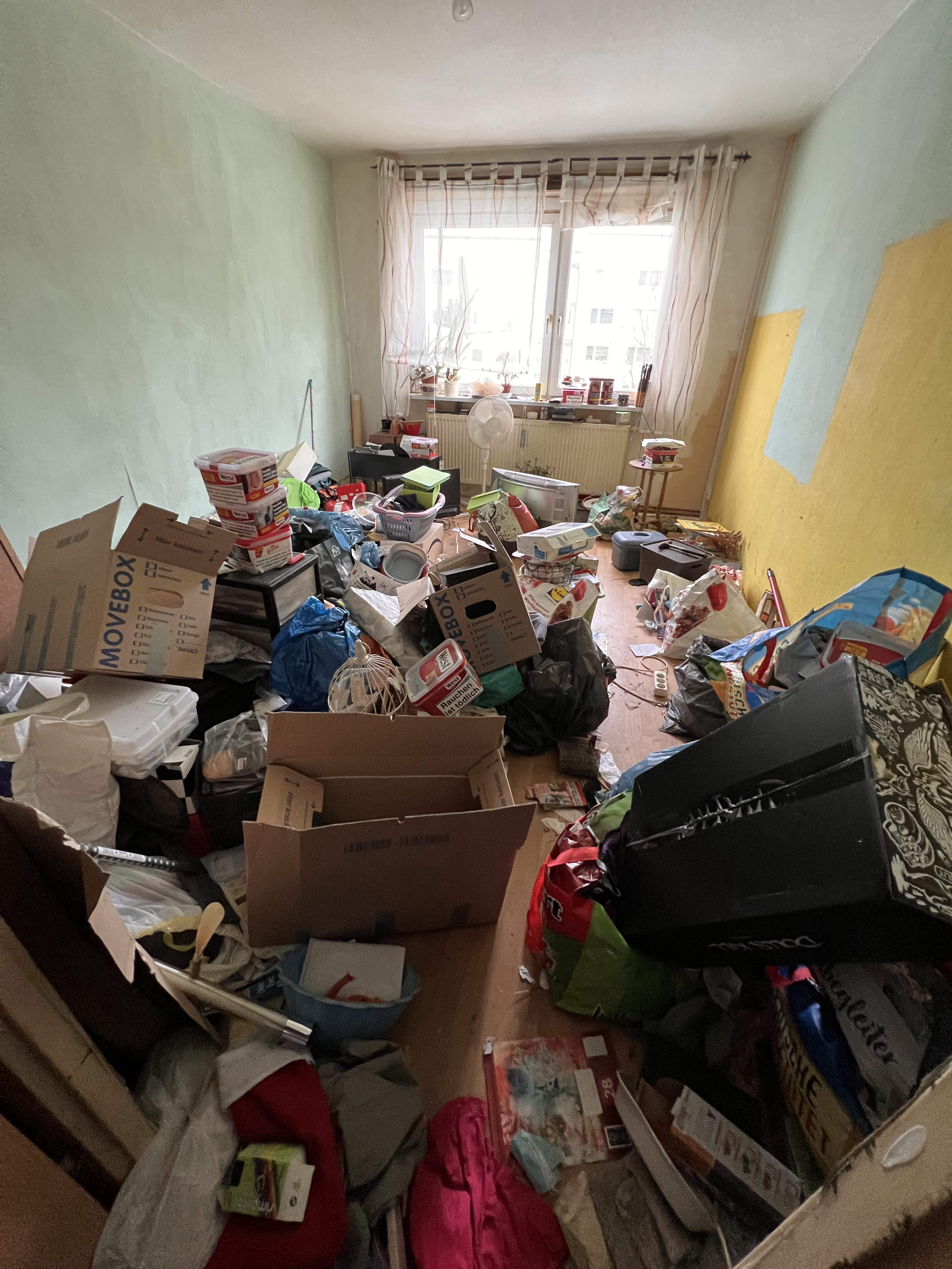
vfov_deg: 106.2
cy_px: 634
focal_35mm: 13
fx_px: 477
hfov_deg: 89.9
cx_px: 476
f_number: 1.8
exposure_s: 1/60
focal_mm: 1.6
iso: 500
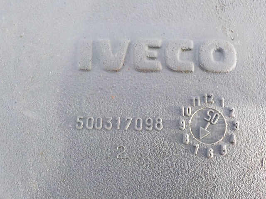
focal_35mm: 30
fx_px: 231
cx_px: 133
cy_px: 100
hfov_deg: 60.0
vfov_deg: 46.8
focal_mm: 4.1
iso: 400
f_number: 3.3
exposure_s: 1/20
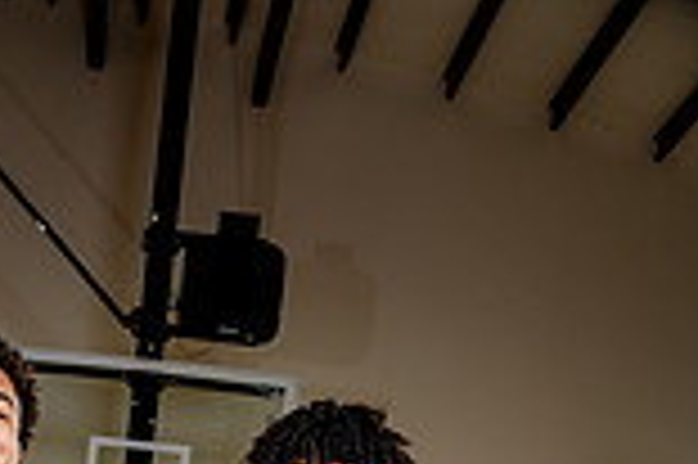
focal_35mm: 58
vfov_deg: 16.2
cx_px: 63
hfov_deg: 32.7
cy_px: 1000
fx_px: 1123
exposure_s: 1/250
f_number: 5.6
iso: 200
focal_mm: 20
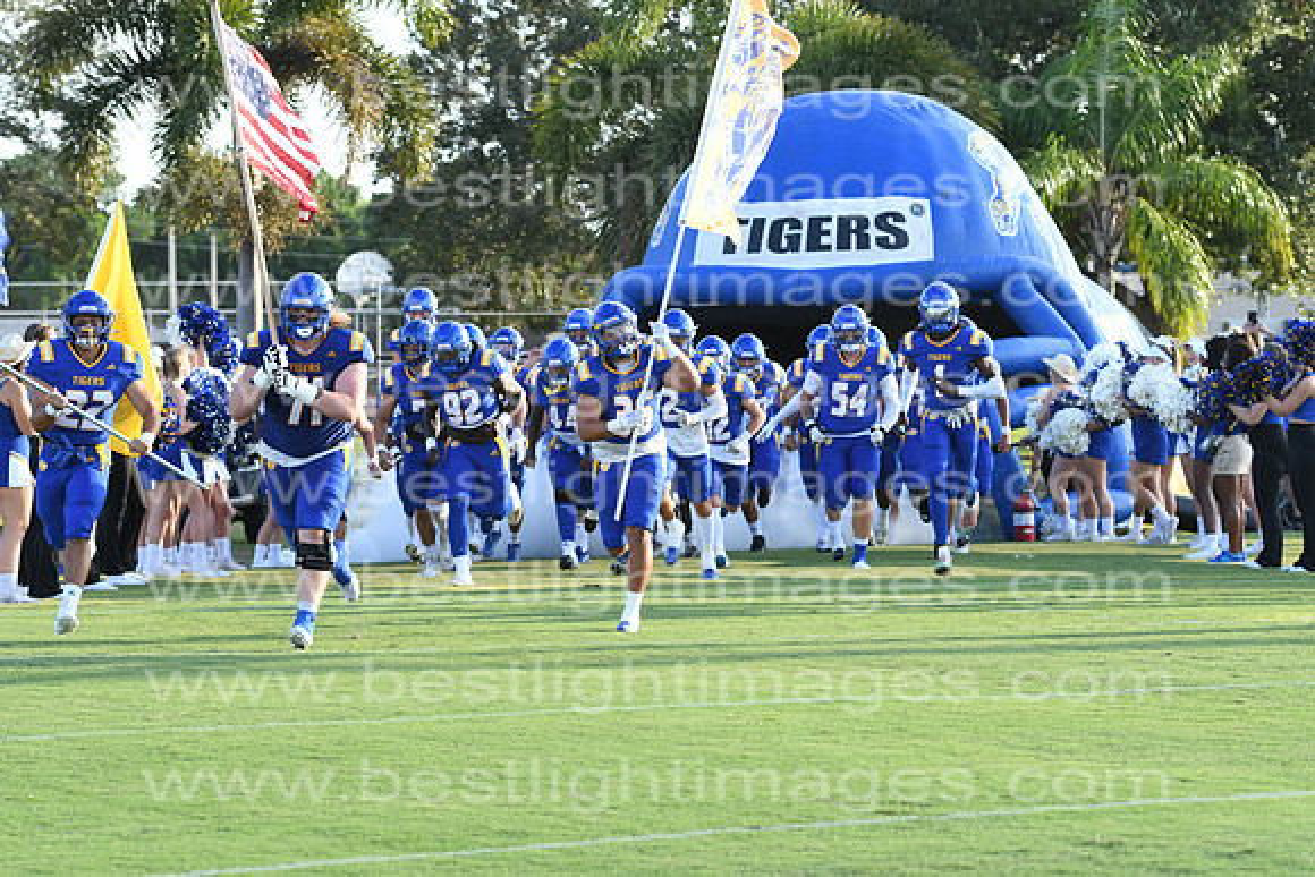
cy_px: 438
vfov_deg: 9.3
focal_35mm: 147
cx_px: 658
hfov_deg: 14.0
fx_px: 5371
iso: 320
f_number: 5.6
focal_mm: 98
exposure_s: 1/500
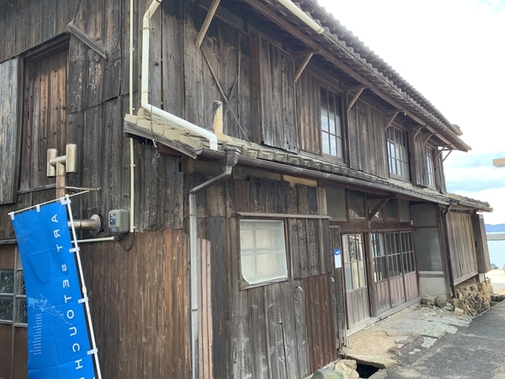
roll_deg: +2.9
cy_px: 190
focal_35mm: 26
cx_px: 252
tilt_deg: +7.9
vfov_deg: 53.1
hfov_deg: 67.3
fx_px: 379
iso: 25
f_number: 1.8
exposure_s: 1/174
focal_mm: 4.25
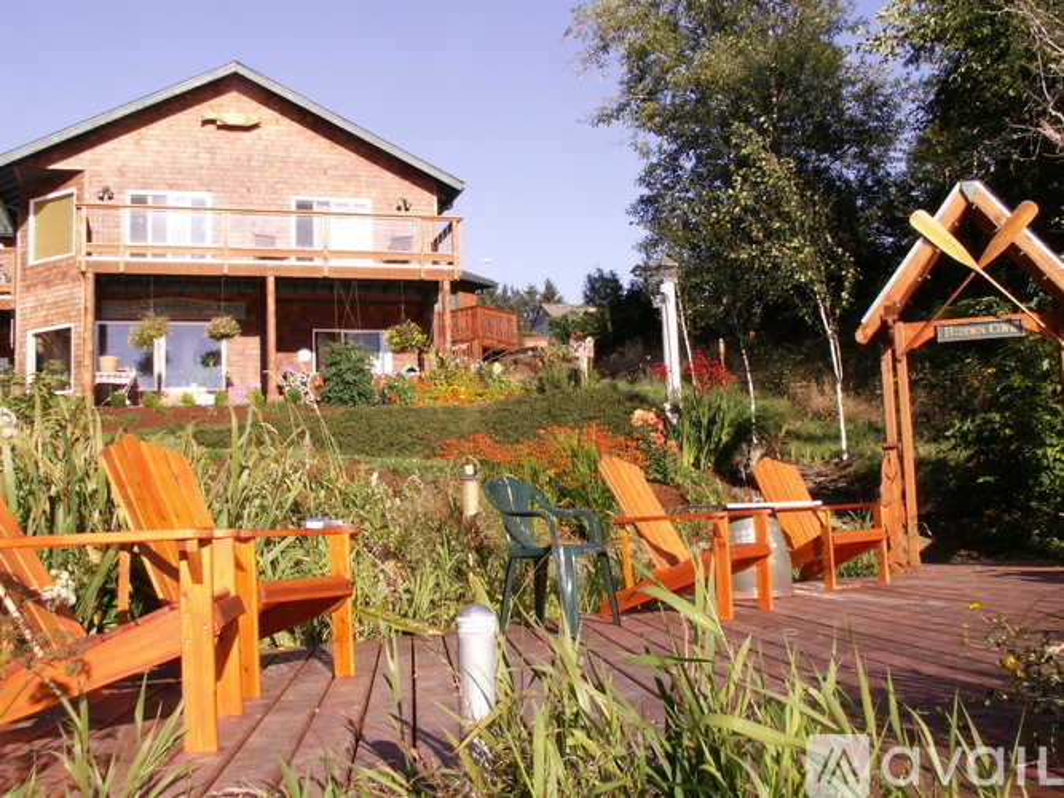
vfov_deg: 40.7
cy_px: 399
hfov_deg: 52.6
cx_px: 532
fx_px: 1076
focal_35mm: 35
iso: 50
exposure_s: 1/100
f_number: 8
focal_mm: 5.86
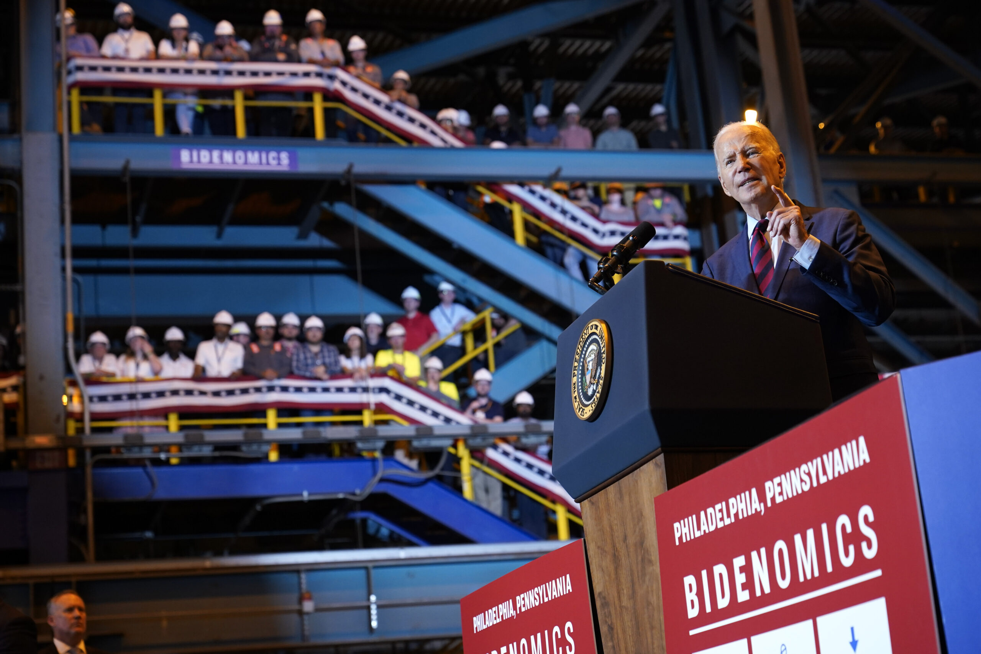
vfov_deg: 22.6
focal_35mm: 60
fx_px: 1635
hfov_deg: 33.4
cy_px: 327
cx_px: 490
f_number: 3.2
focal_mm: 60
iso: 2000
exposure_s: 1/250
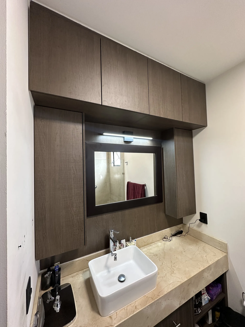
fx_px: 132
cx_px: 122
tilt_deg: +2.0
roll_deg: +1.2
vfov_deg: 102.1
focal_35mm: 14
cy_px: 164
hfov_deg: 85.7
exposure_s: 1/99
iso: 200
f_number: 2.2
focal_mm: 2.22
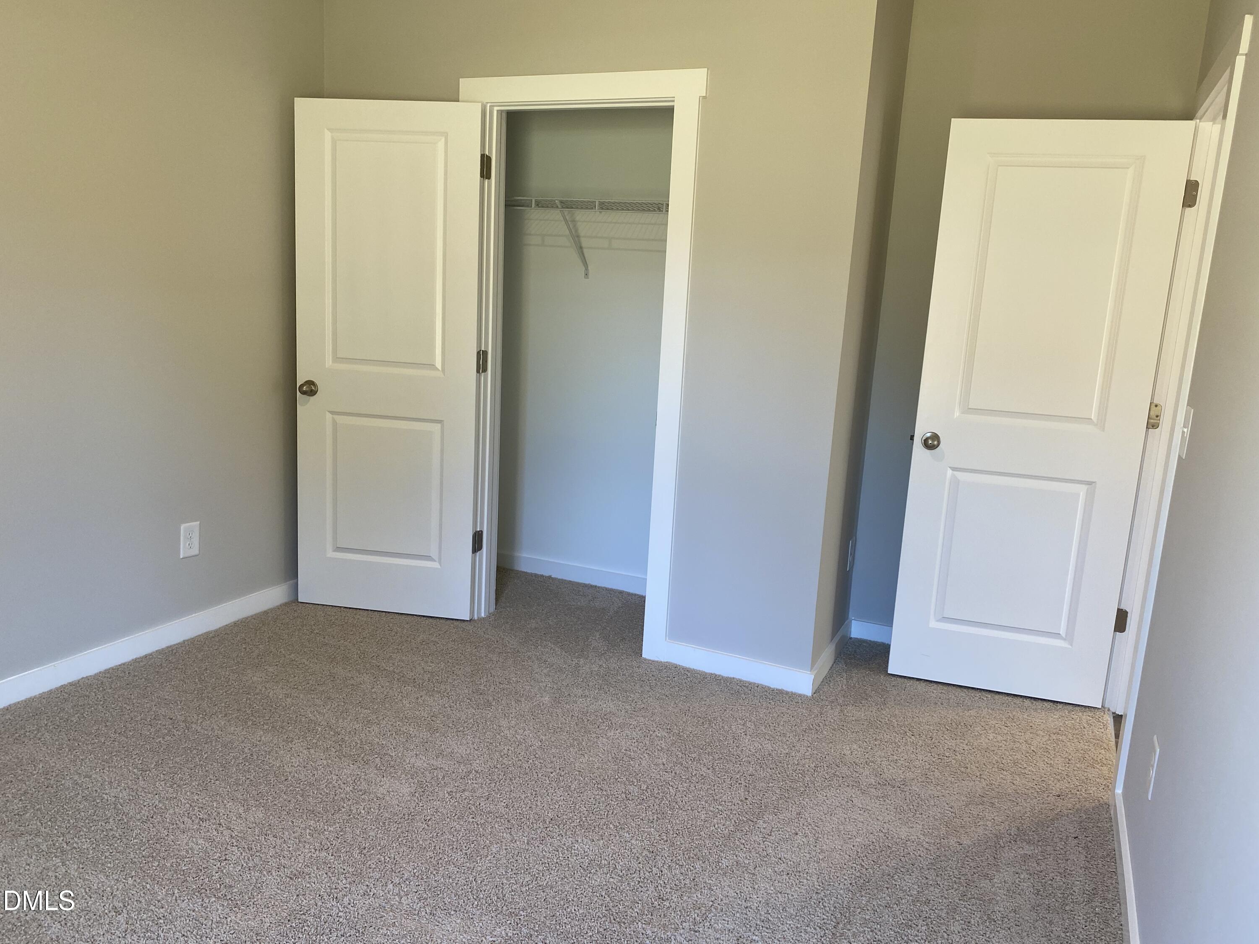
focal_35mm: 26
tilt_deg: -11.0
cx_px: 630
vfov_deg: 53.1
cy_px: 472
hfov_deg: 67.3
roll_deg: -3.0
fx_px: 946
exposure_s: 1/60
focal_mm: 4.25
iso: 80
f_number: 1.8
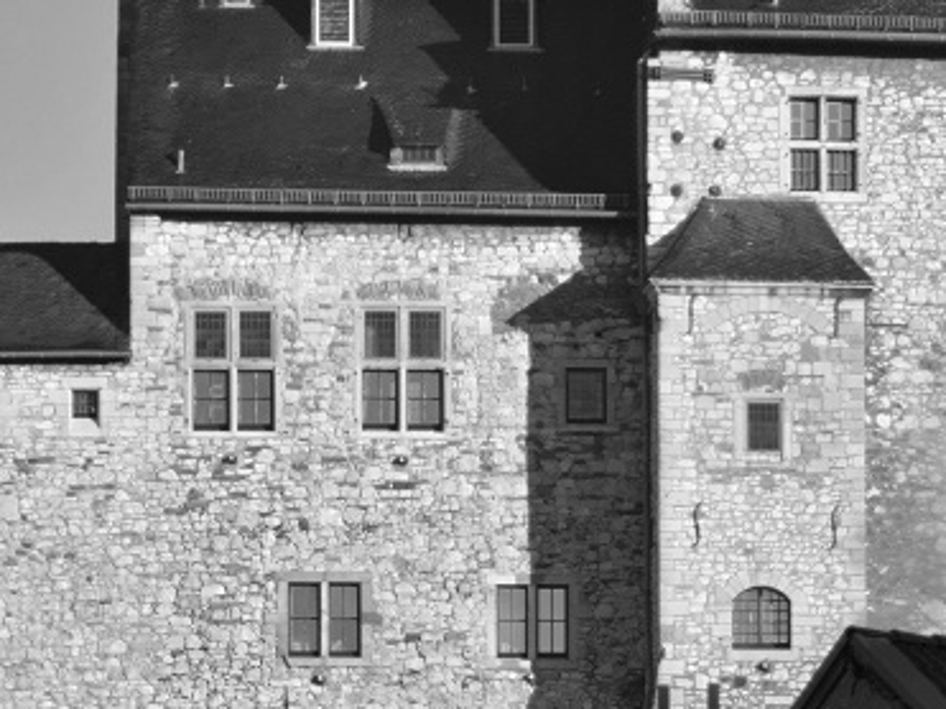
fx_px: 7595
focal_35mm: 278
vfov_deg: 5.3
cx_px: 127
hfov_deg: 7.1
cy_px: 673
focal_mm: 70
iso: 200
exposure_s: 1/500
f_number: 9
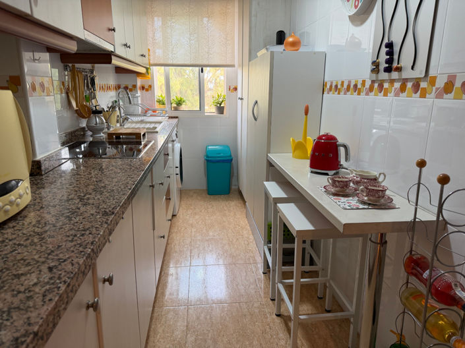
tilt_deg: -14.4
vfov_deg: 56.8
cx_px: 232
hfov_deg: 71.6
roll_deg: -0.9
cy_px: 174
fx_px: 322
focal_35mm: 24
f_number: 1.78
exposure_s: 1/100
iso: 160
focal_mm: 6.76
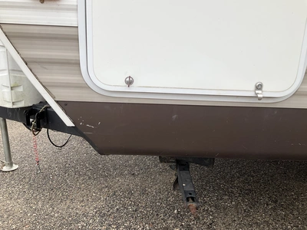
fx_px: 257
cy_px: 115
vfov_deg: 48.2
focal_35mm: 29
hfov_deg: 61.7
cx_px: 154
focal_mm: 3
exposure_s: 1/439
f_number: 1.8
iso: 25
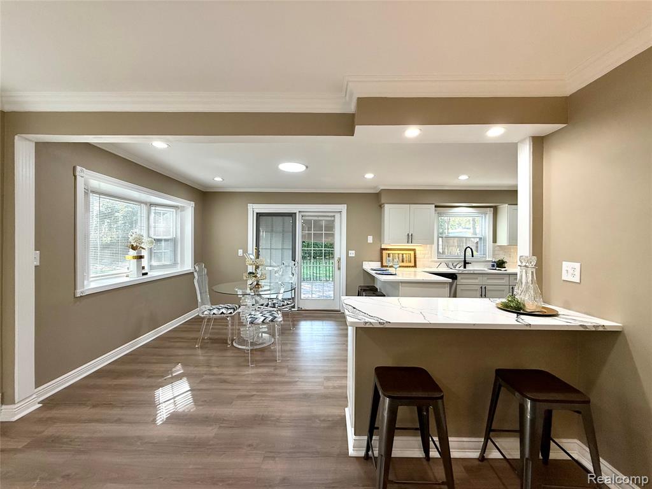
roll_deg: -0.7
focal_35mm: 14
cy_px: 244
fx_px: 264
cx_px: 326
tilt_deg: -0.3
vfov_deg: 85.7
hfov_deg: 102.1
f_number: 2.2
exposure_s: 1/120
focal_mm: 2.22
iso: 160
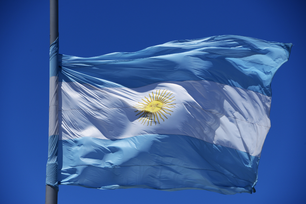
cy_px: 102
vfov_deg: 8.1
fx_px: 1445
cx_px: 153
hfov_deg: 12.1
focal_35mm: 170
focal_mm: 170
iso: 200
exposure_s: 1/1250
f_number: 6.3
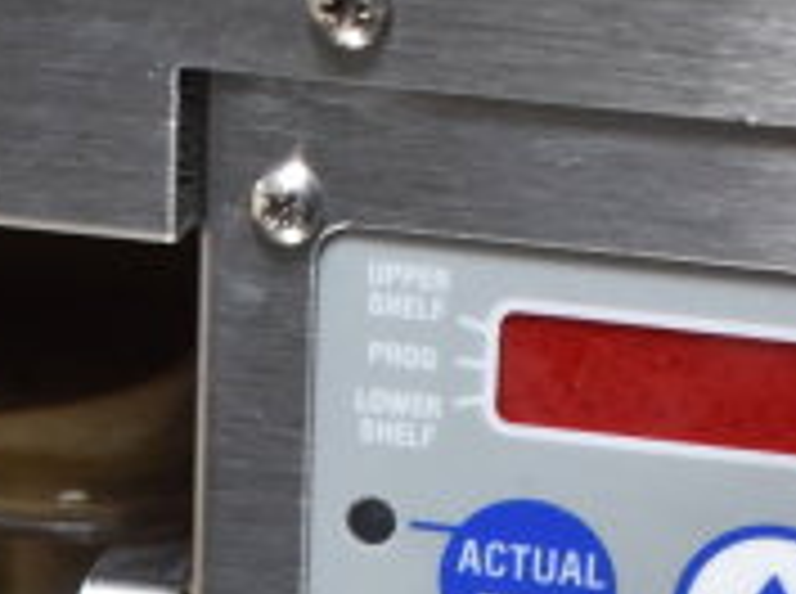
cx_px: 369
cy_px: 1541
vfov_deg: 5.6
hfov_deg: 7.8
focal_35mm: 254
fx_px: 5829
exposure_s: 1/50
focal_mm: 34
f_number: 4.5
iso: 720
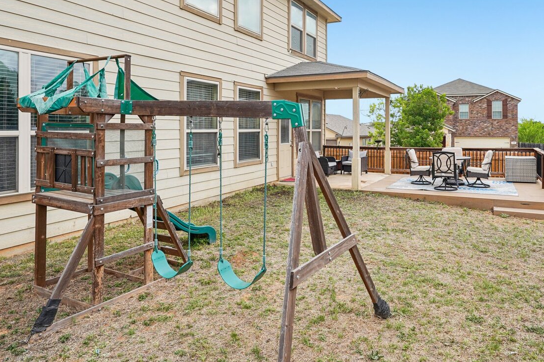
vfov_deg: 50.5
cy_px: 127
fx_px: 378
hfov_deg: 71.0
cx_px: 319
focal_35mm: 25
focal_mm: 17
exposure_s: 1/125
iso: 100
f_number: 8
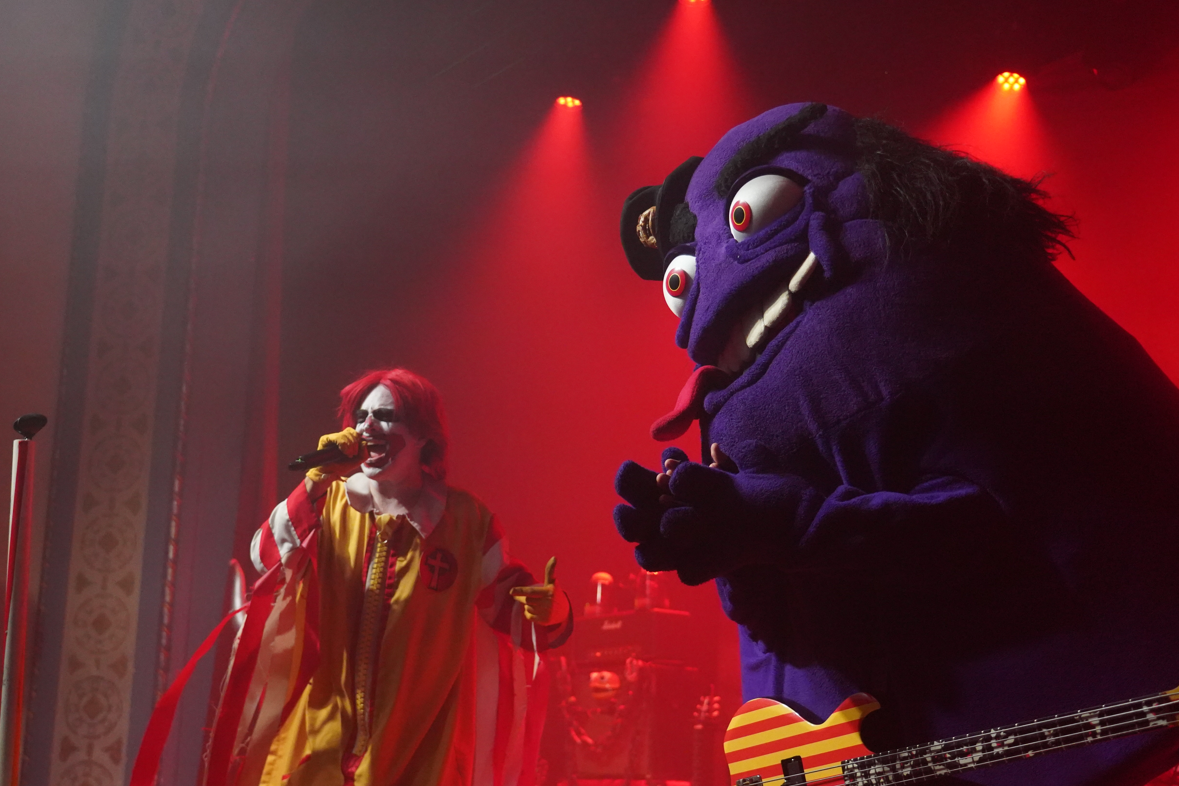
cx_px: 466
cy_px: 462
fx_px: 1572
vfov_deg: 28.0
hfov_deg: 40.9
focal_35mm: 48
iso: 10000
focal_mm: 39
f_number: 4
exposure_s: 1/160
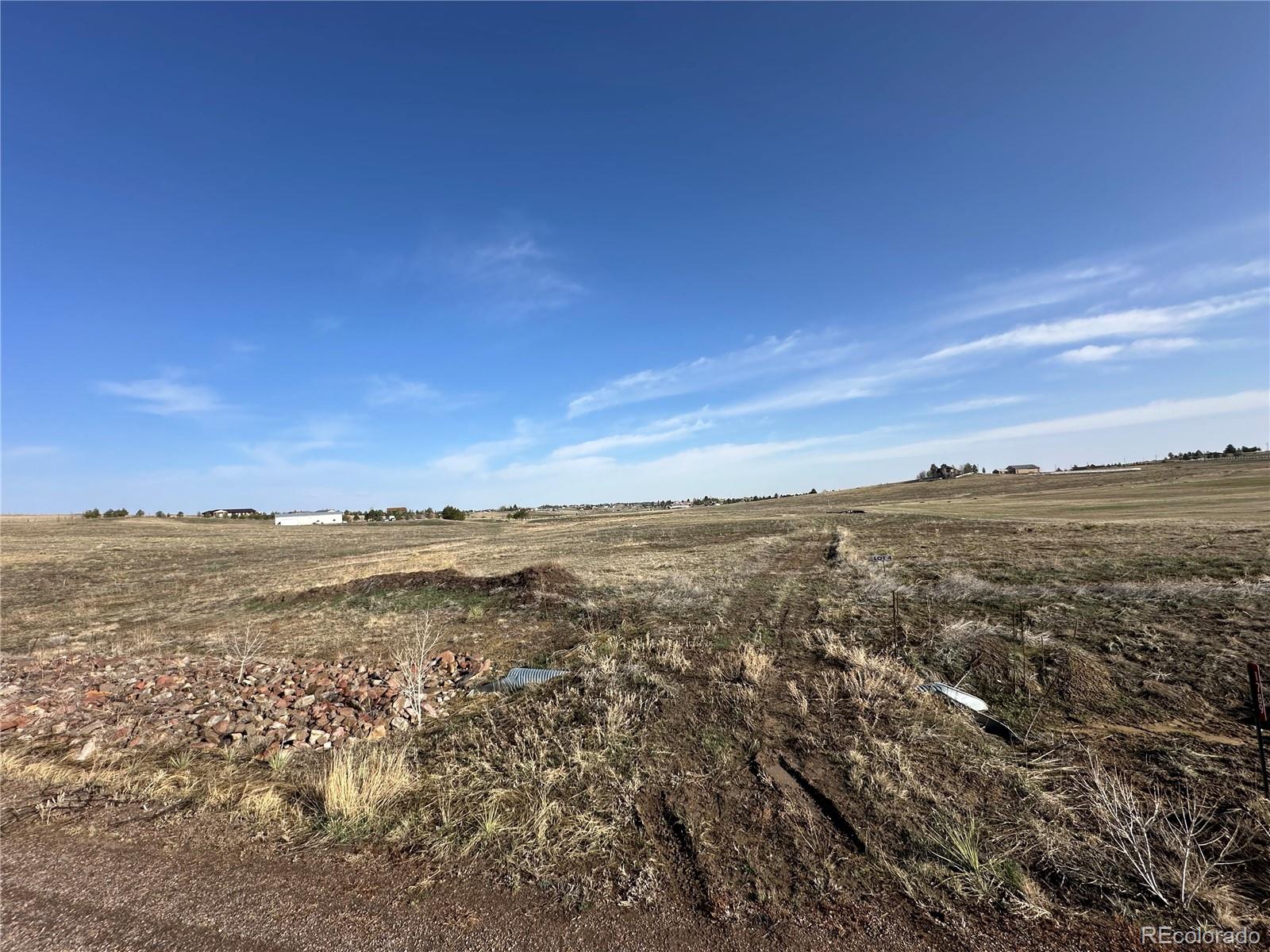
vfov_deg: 85.7
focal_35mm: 14
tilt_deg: +3.9
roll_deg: +3.1
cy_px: 476
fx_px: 514
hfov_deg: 102.1
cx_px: 635
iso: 50
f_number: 2.2
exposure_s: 1/2618
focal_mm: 2.22
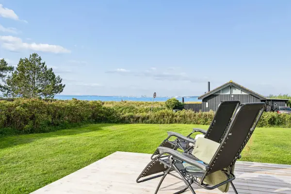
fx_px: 234
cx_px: 146
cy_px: 97
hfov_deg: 63.7
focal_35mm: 29
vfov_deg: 45.0
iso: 200
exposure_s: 1/320
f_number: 8
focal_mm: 29
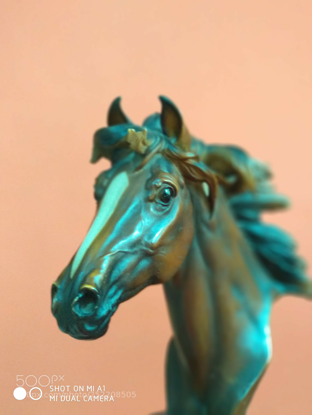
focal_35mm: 52
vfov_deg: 36.8
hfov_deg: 28.0
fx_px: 625
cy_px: 208
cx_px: 156
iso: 2000
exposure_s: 1/33
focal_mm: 5.99
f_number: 2.6
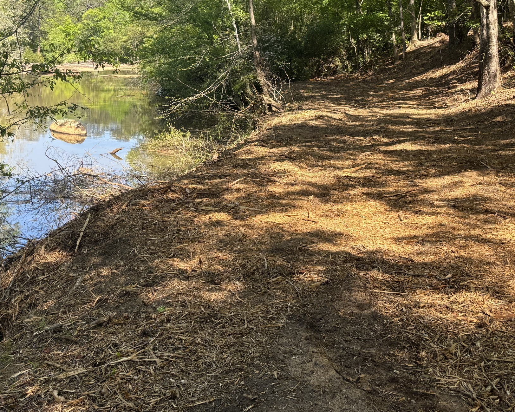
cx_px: 121
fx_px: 732
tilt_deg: -5.7
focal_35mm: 48
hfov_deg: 37.7
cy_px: 117
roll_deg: +0.1
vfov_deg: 31.0
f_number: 1.6
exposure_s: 1/844
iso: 50
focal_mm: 5.96
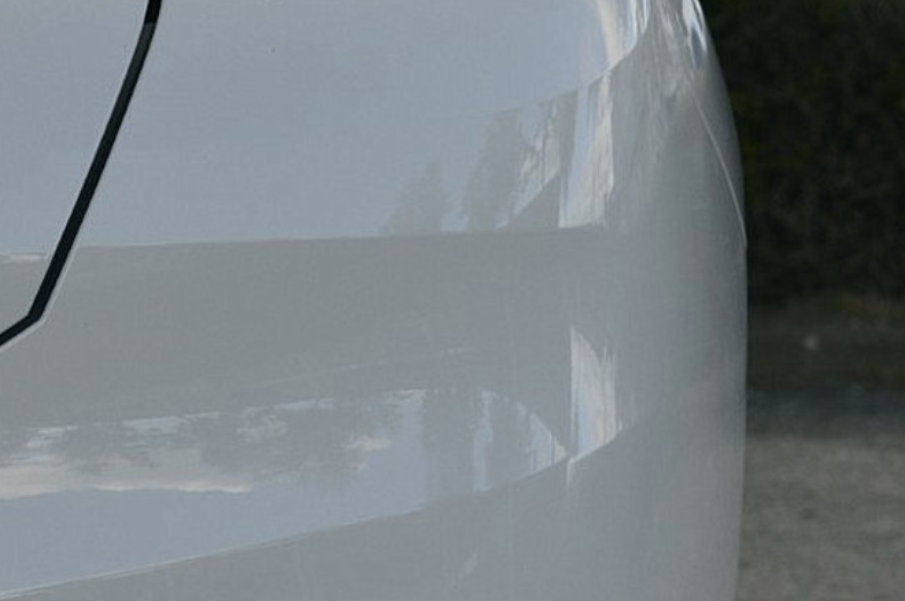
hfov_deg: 11.6
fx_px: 4394
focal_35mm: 175
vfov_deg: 7.8
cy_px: -11
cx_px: -37
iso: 400
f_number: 10
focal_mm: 55
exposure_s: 1/200
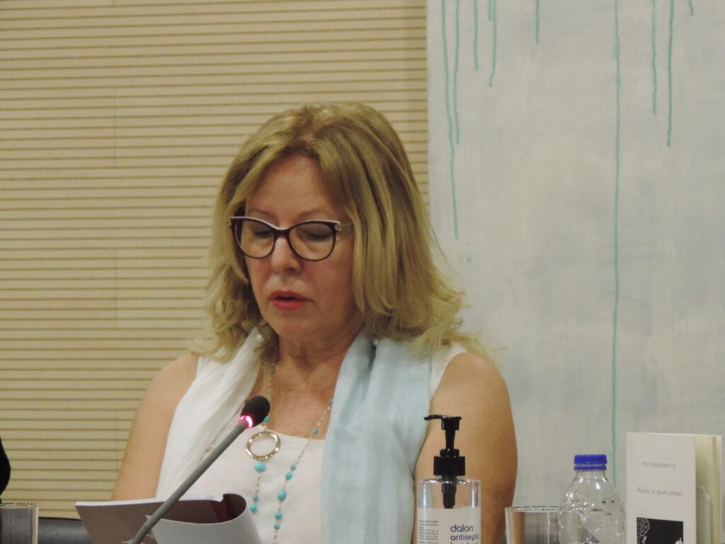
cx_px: 362
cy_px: 272
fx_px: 5236
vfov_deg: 5.9
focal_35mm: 250
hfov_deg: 7.9
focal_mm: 44.5
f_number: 4.7
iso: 800
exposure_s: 1/40
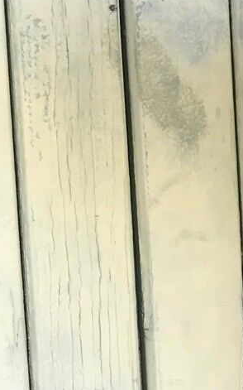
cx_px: 418
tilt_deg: -6.1
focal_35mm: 126
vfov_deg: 16.5
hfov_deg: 9.9
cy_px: 301
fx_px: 1336
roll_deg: +2.8
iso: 20
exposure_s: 1/128
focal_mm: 3.99
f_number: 1.8
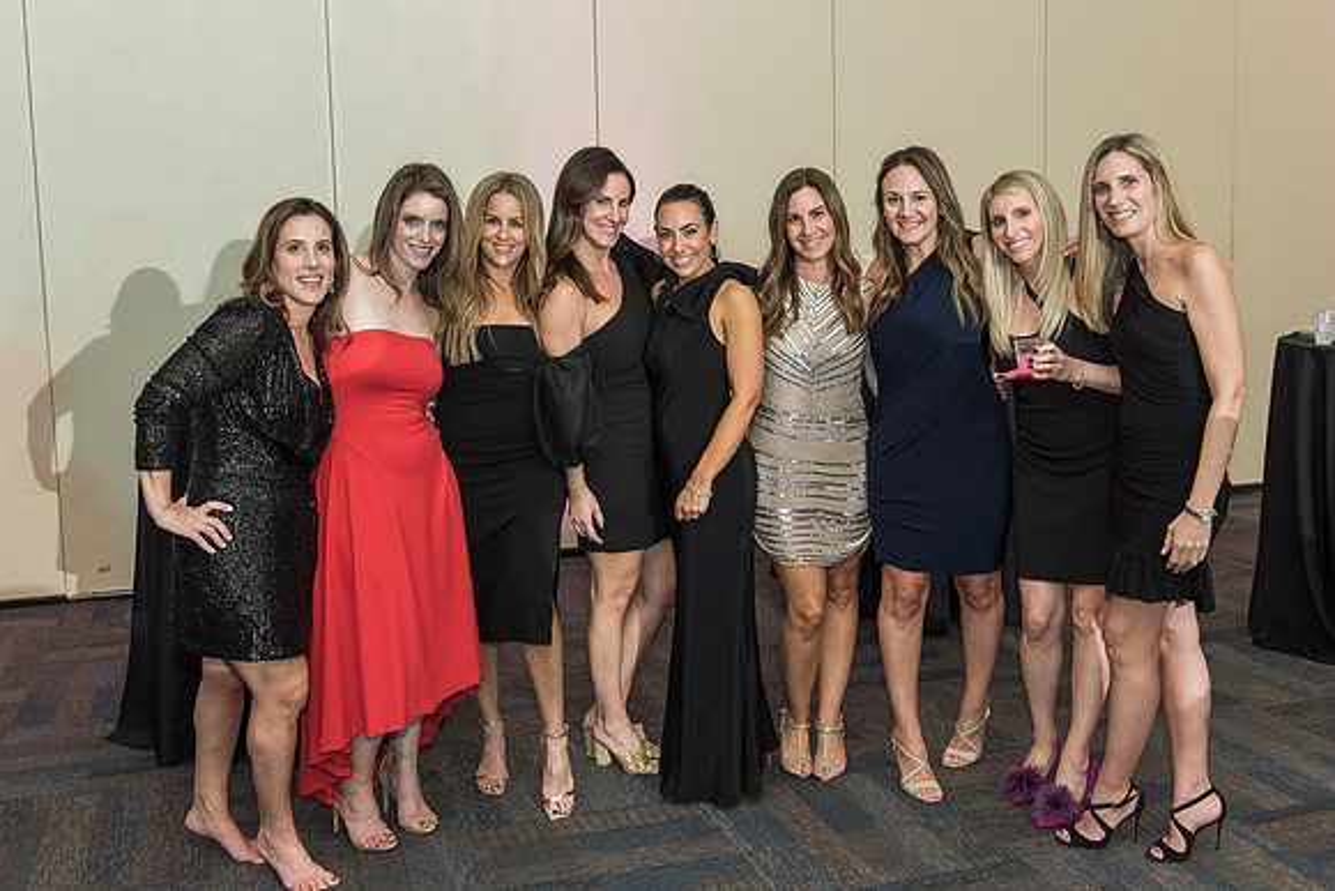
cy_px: 404
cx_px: 666
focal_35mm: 37
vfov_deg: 35.8
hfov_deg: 51.6
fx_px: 1380
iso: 1000
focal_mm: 34
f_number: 4
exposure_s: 1/100
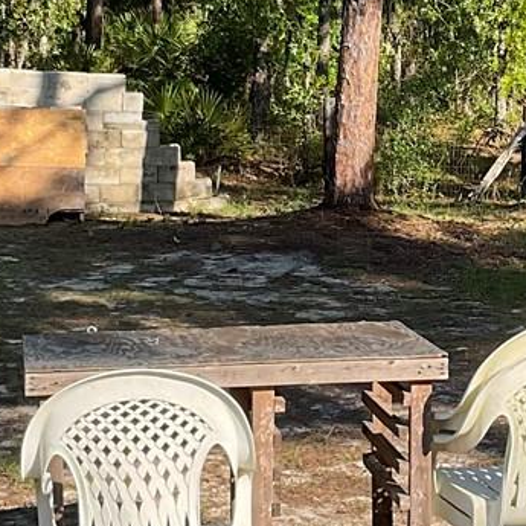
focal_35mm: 119
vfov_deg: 14.6
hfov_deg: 14.5
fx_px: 2046
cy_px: 110
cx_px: 489
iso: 16
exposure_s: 1/792
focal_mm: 3
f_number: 1.8
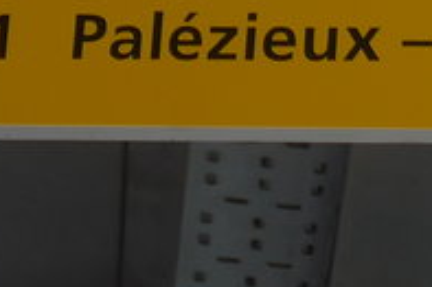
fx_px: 5623
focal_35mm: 469
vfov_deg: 2.9
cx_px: 651
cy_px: -594
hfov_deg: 4.4
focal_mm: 15
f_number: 4.2
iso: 80
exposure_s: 1/125
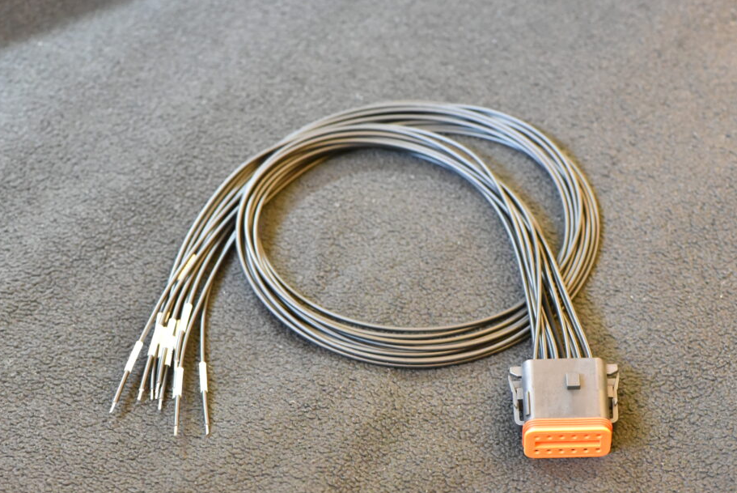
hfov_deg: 17.3
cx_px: 406
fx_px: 2418
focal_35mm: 118
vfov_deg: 11.6
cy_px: 262
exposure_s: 1/40
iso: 12800
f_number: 9
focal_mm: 105
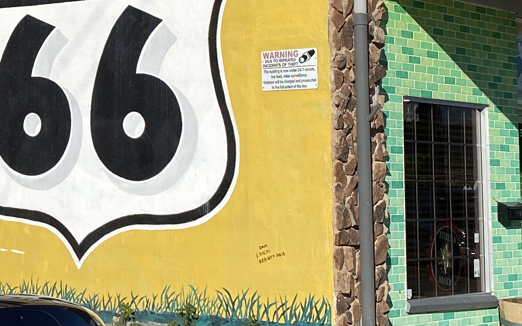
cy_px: 68
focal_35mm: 89
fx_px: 1266
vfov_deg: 14.6
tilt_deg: +4.5
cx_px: -99
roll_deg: -1.0
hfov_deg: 21.7
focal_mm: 4.25
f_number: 1.8
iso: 32
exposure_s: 1/5747
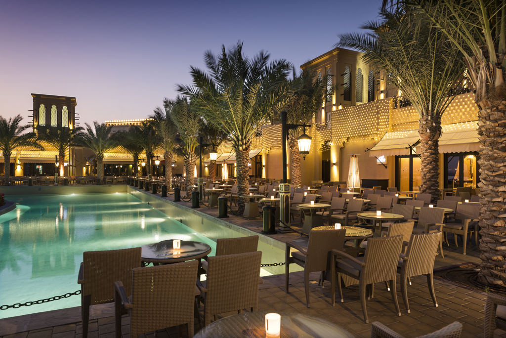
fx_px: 338
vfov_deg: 53.2
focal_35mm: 24
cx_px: 253
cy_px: 169
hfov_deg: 73.7
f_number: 6.3
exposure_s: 1/1.67
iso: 250
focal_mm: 24
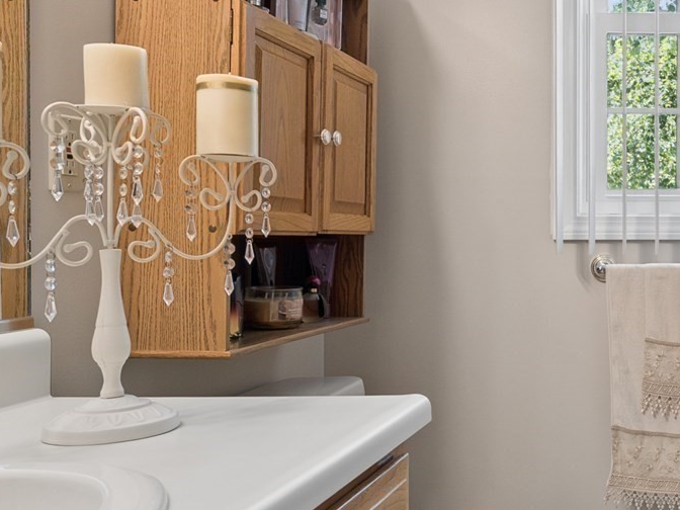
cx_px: 706
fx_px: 805
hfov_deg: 39.4
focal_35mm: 41
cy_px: 246
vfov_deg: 35.1
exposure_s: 1/40
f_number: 10
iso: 400
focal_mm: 14
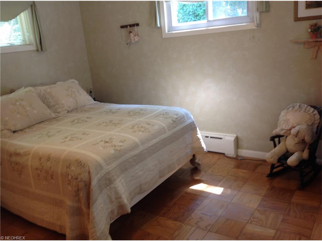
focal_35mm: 35
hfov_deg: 52.6
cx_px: 161
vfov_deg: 40.7
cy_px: 120
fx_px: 326
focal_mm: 4.28
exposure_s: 1/15
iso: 64
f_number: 2.4
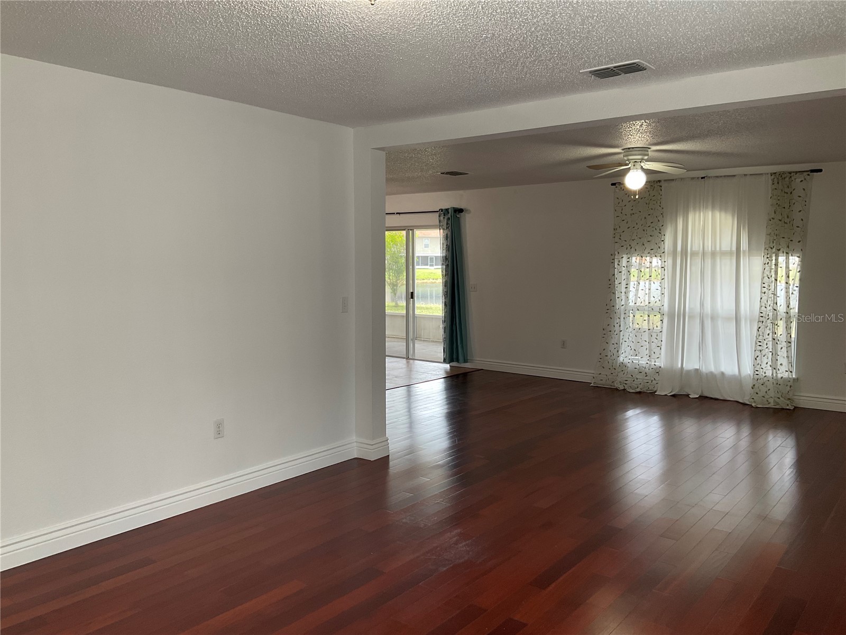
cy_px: 318
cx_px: 423
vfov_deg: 48.2
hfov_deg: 61.7
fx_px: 709
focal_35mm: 29
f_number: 1.8
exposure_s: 1/120
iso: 50
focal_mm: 3
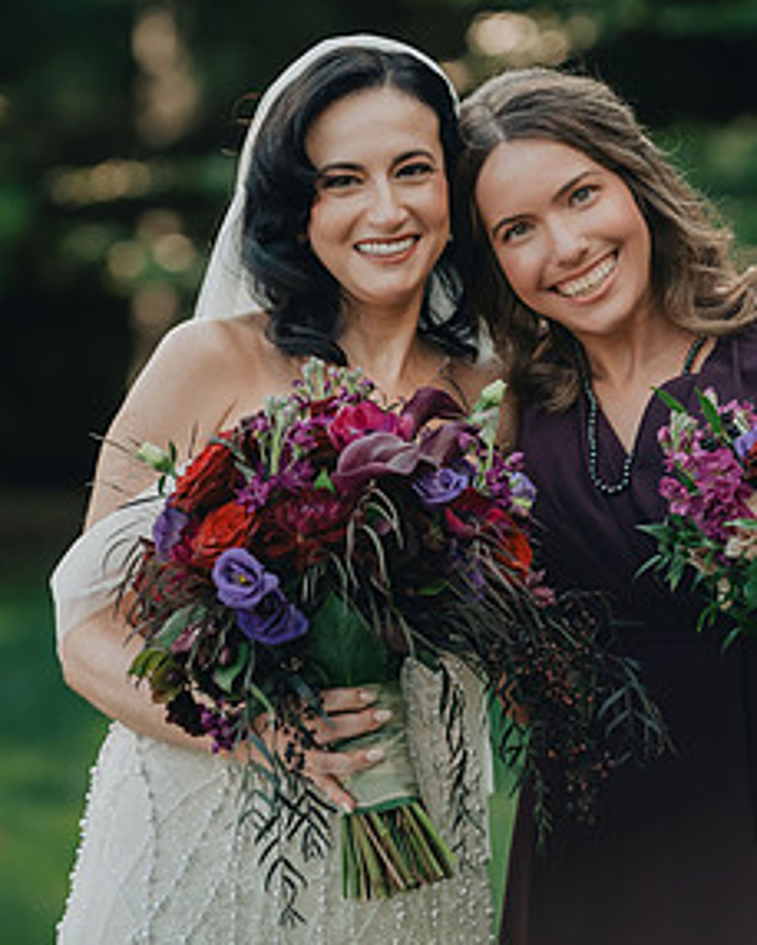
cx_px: 479
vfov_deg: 7.5
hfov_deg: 6.0
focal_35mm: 258
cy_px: 344
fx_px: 7222
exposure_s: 1/640
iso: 800
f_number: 4
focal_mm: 175
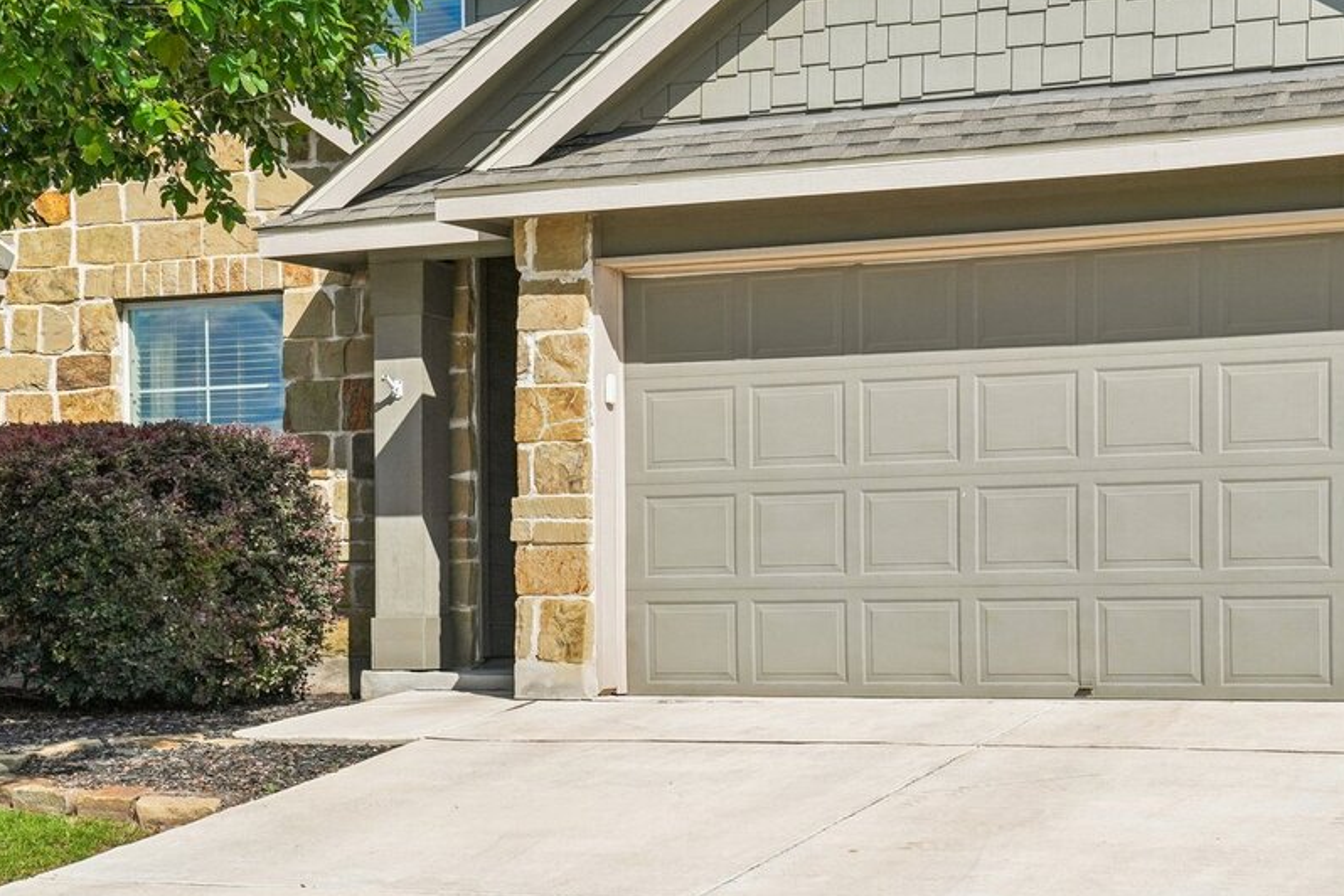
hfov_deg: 30.0
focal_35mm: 67
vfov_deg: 20.3
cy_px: 409
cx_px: 787
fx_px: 2501
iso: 200
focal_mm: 33
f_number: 8
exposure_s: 1/750
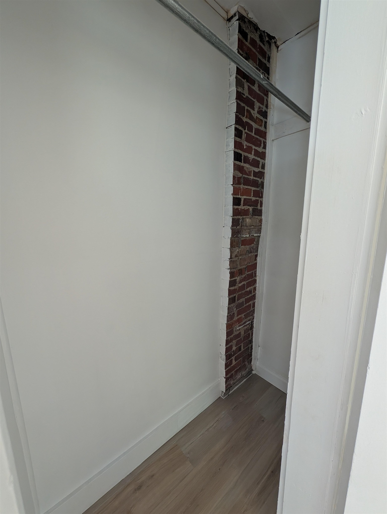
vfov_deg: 110.5
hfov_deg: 94.6
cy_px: 257
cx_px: 194
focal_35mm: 12
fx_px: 178
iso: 199
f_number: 1.7
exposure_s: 1/32.2
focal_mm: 2.02
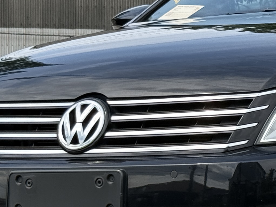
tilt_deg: +2.6
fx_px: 1515
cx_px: 342
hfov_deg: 10.2
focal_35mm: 190
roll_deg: +0.1
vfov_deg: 7.8
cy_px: 50
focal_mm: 6.76
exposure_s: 1/2865
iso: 80
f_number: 1.78
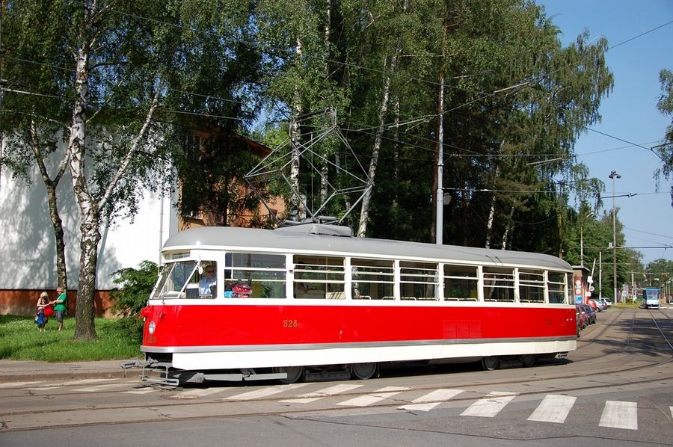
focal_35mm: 42
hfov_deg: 46.4
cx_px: 336
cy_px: 224
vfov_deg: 31.8
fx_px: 784
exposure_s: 1/1000
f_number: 4.2
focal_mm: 28
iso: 200
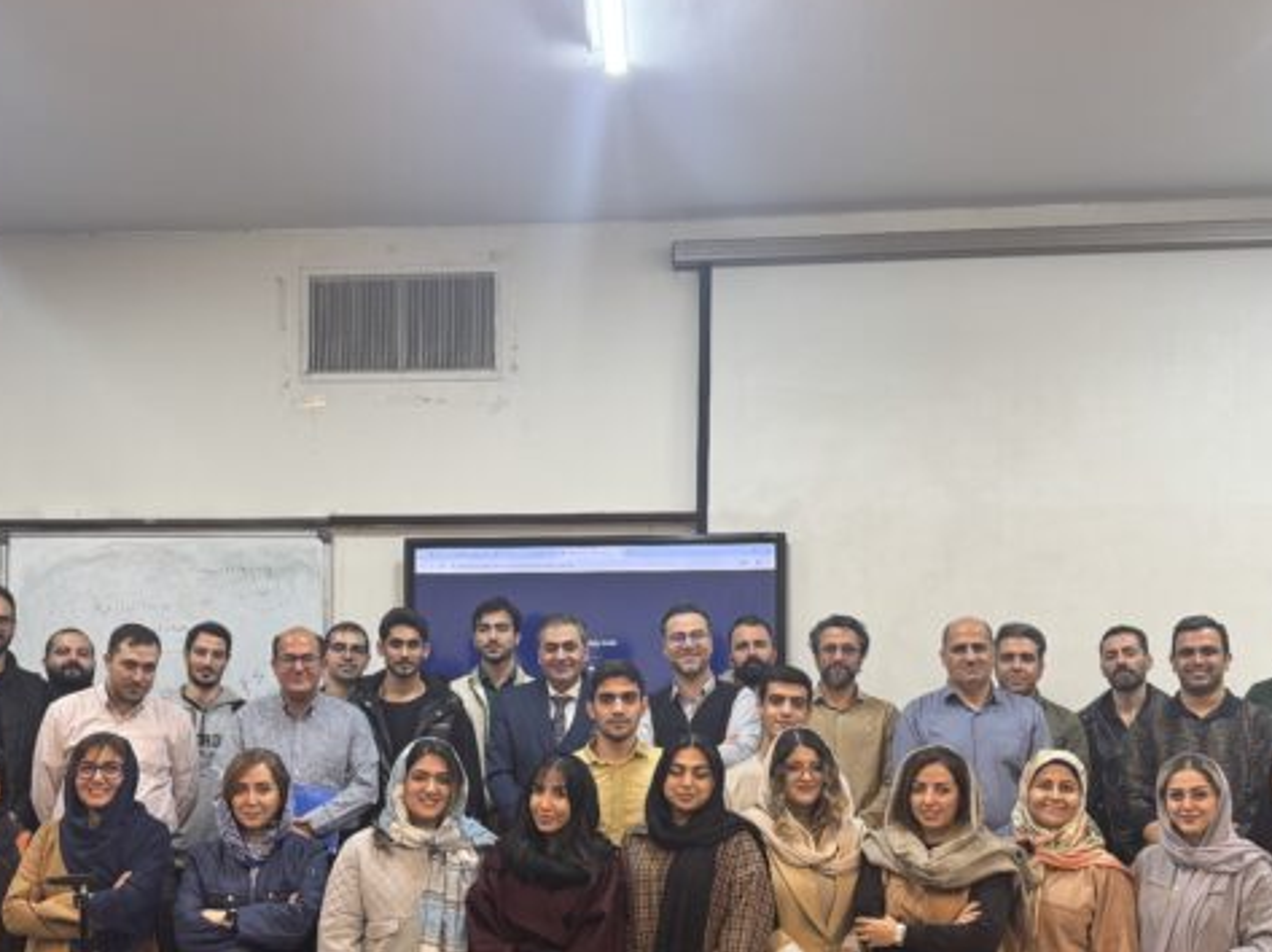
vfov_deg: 36.1
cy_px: 697
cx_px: 605
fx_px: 1432
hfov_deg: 47.9
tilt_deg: +0.5
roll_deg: +0.0
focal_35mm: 39
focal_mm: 6.76
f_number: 1.78
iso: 200
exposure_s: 1/92
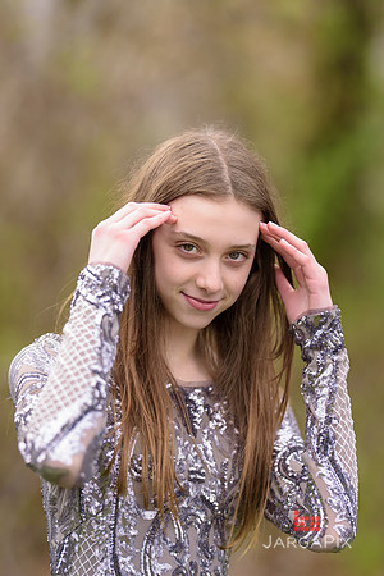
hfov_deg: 10.2
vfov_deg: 15.2
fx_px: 2160
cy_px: 288
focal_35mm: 135
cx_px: 192
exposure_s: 1/4000
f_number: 2
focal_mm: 135
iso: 800
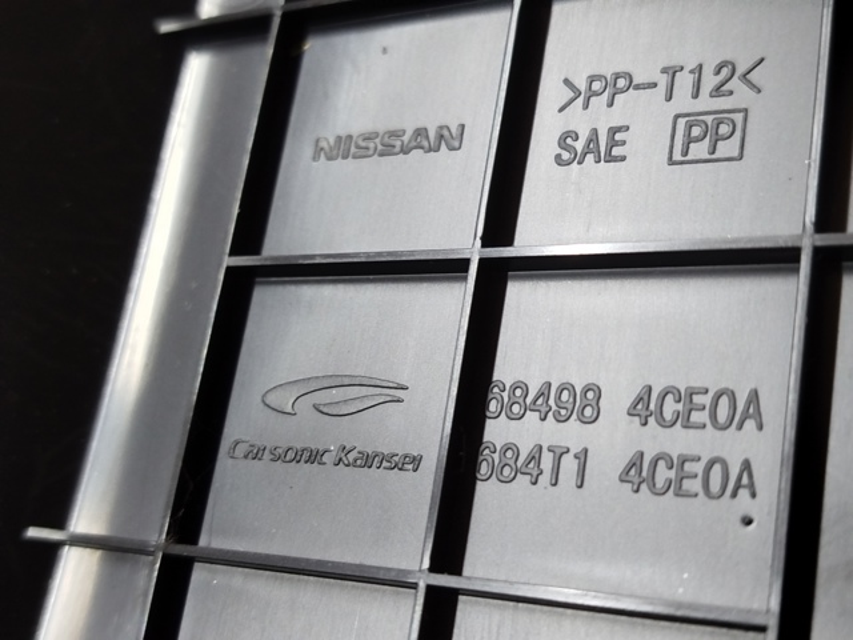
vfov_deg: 30.3
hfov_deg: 39.7
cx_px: 426
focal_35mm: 48
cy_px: 320
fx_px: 1183
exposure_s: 1/33
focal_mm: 5.31
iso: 800
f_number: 1.7
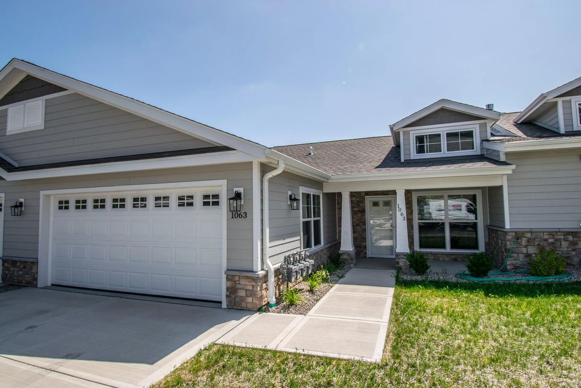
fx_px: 315
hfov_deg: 85.4
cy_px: 194
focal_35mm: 20
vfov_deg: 63.2
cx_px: 290
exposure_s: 1/200
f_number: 11
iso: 100
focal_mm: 13
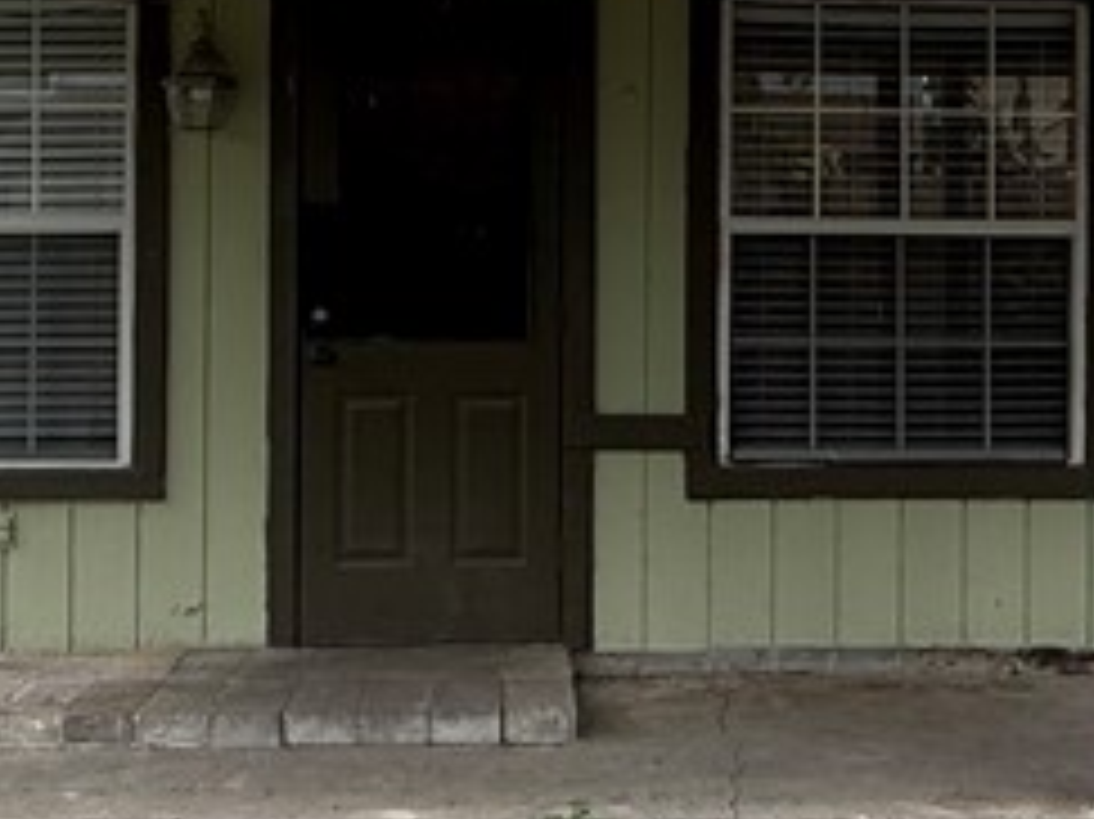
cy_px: 220
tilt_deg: +1.7
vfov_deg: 24.6
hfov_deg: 32.7
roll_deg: -0.4
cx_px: 635
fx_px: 1864
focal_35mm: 59
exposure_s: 1/433
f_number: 2.2
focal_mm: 2.22
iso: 50
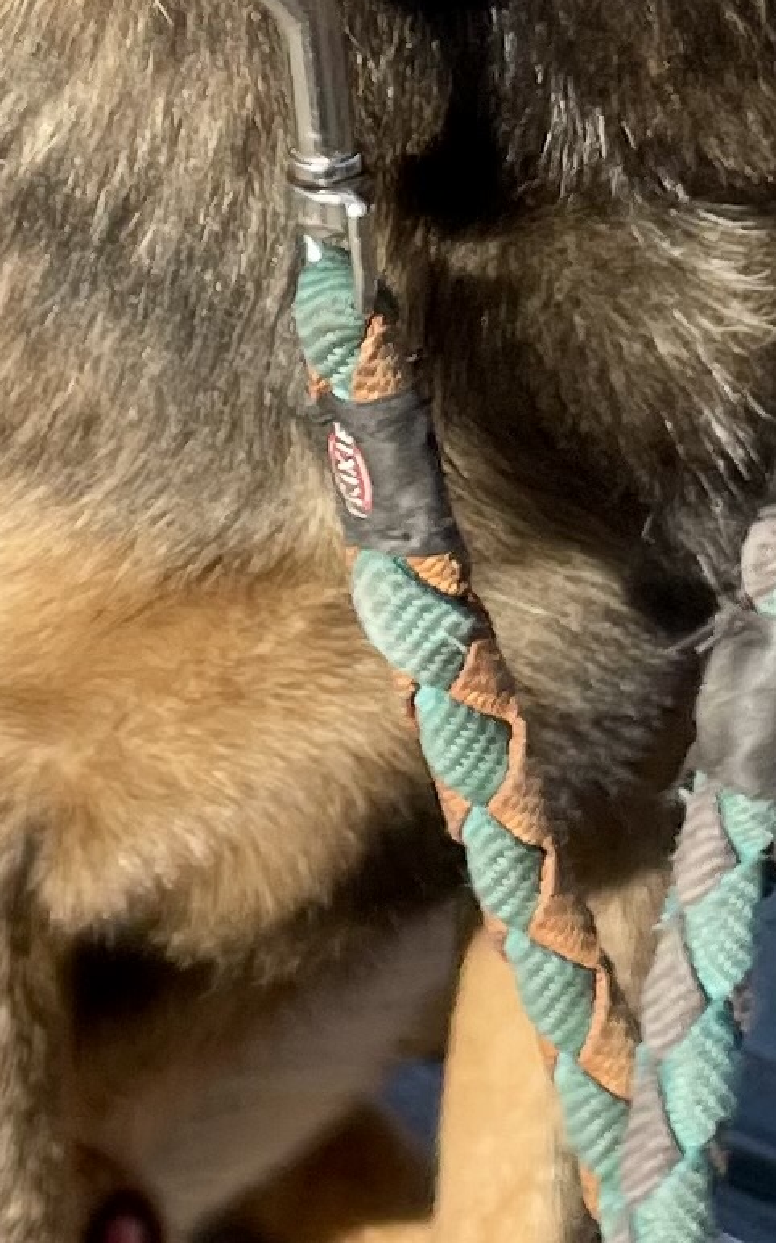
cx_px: 155
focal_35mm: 144
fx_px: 4876
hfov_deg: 9.1
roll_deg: -1.9
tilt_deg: -23.5
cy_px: -171
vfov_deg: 14.2
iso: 32
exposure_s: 1/2020
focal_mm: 4.2
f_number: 1.6
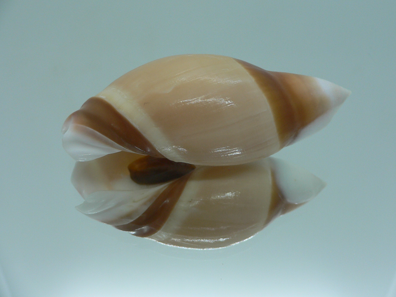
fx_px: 435
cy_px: 138
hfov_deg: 49.0
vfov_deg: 37.7
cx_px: 205
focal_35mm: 38
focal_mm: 4.6
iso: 80
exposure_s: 1/60
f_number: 2.8
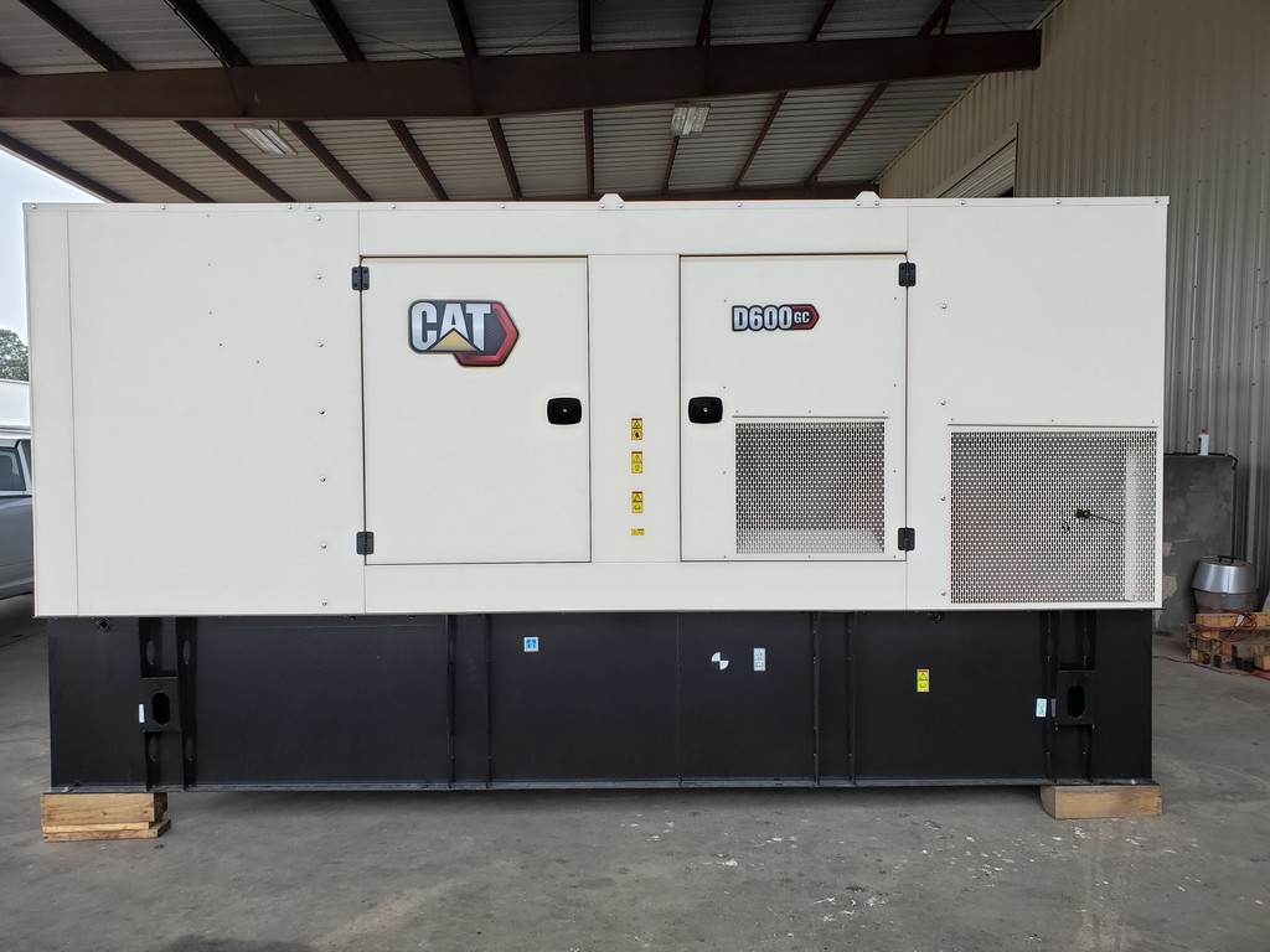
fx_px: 954
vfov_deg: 53.1
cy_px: 476
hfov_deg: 67.3
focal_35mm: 26
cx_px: 635
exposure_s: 1/130
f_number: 2.4
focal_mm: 4.3
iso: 50
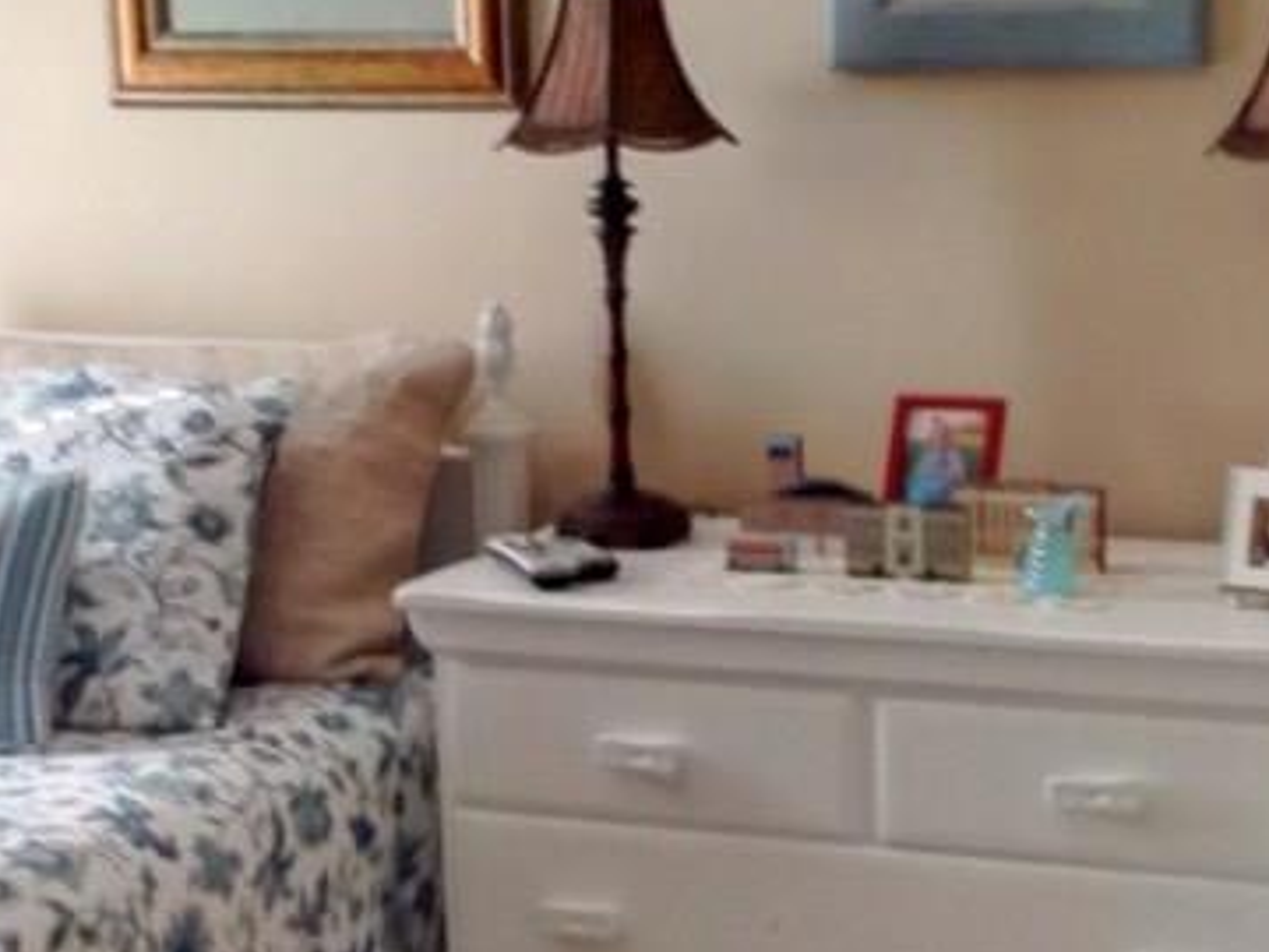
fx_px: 3336
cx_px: 694
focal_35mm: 91
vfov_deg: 16.1
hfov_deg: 21.5
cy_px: 744
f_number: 2.4
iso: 64
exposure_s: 1/24
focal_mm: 3.3
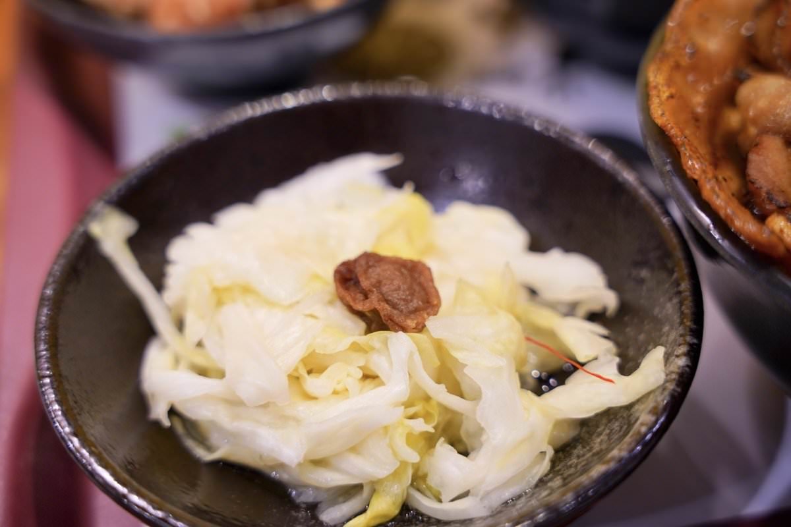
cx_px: 396
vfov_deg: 27.9
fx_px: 1063
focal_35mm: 48
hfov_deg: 40.8
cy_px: 264
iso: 500
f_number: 4
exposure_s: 1/60
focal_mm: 48.4
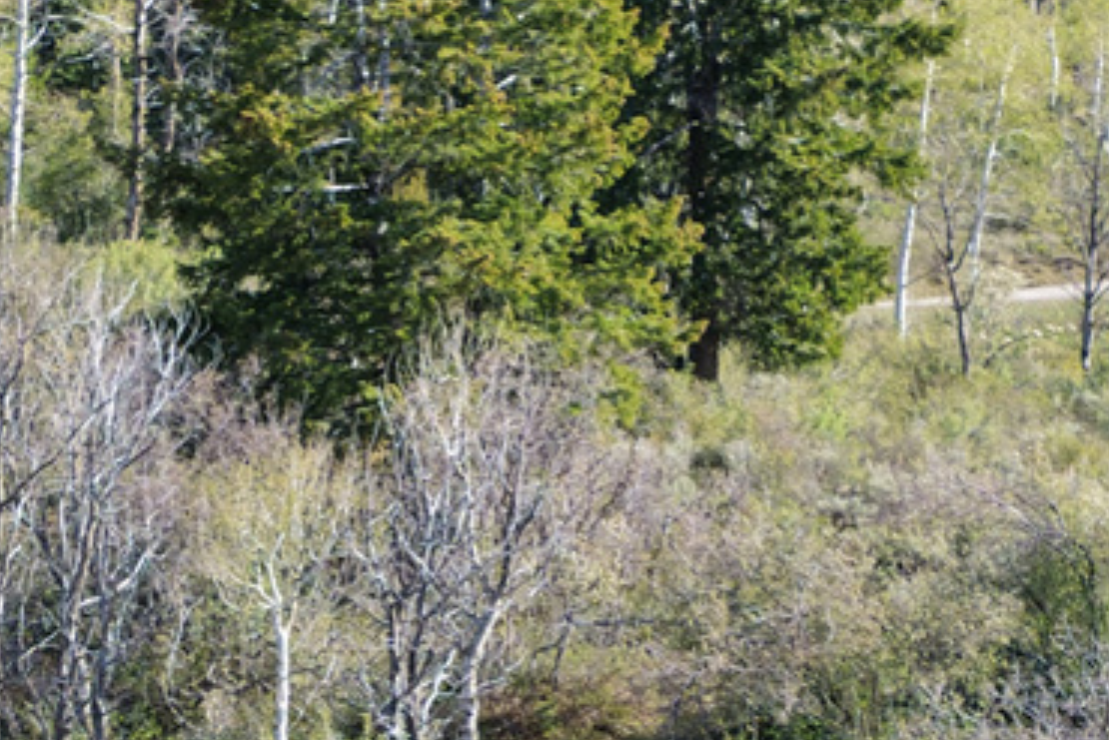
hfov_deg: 13.2
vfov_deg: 8.7
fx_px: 4776
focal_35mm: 155
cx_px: 462
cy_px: 1047
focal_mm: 14.45
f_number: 2.8
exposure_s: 1/400
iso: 100
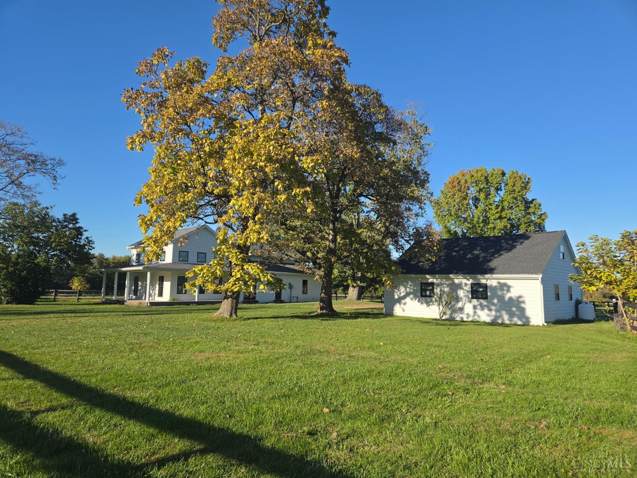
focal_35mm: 23
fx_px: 423
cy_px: 239
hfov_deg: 73.9
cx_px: 318
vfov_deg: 58.9
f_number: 1.8
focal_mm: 5.4
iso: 80
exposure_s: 1/3177
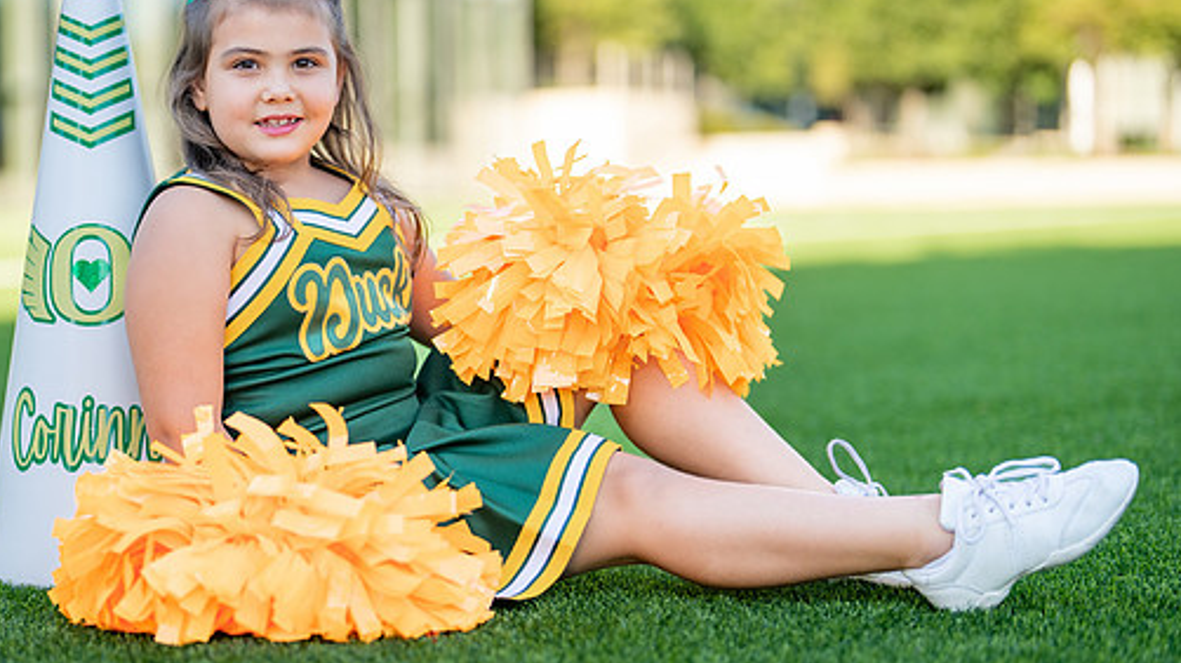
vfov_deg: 15.9
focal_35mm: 76
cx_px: 333
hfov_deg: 27.6
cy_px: 308
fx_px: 2379
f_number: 1.2
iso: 100
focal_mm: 50
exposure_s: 1/1600
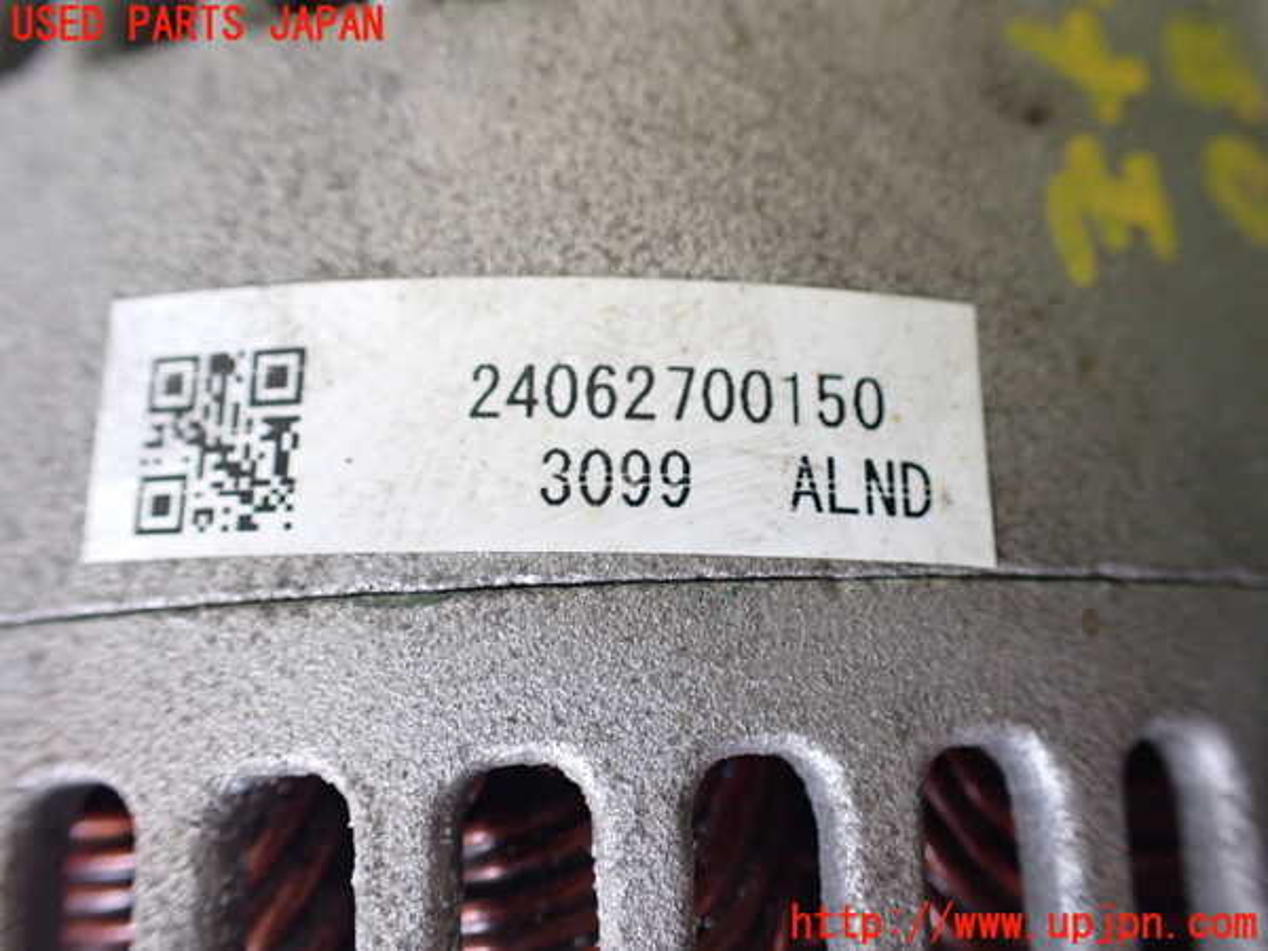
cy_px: 476
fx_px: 1099
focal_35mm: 30
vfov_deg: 46.8
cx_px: 634
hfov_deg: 60.0
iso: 500
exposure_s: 1/125
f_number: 2.3
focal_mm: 5.4
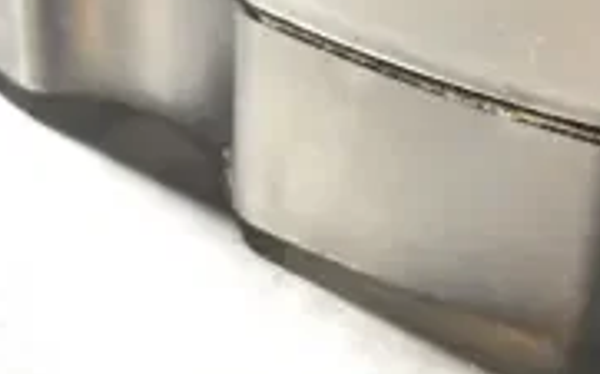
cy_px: -899
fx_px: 4806
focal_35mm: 294
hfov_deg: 7.1
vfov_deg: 4.2
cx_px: 355
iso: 6400
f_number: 5
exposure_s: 1/100
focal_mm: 38
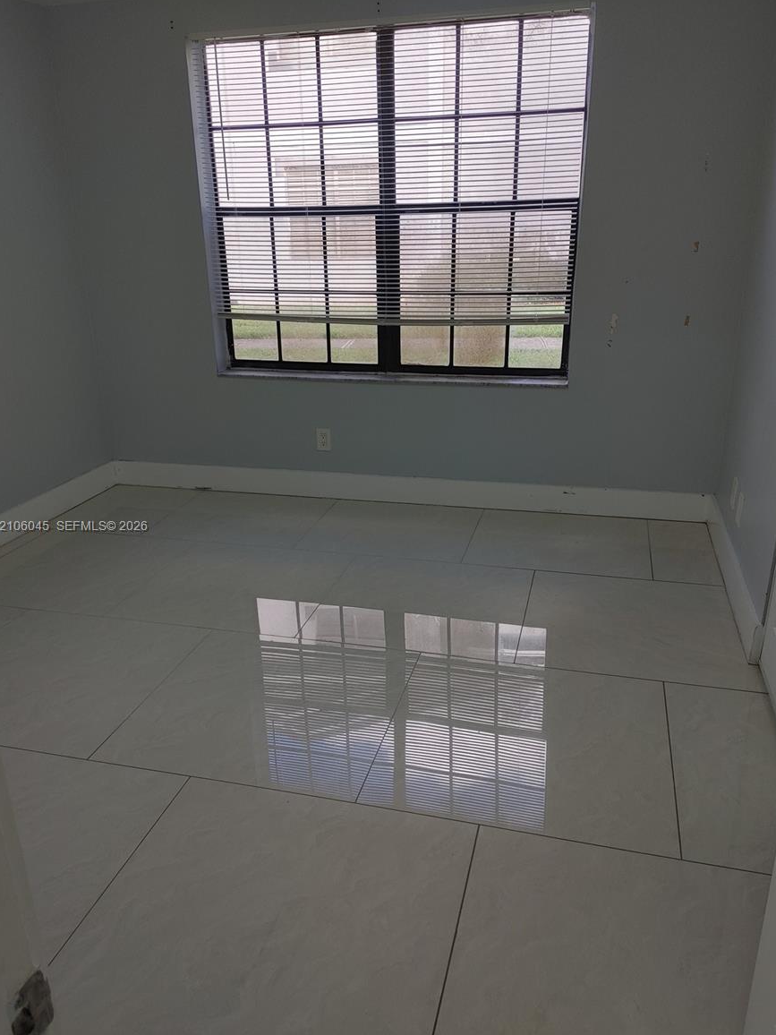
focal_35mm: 27
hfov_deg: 51.4
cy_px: 527
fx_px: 807
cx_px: 385
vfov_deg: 65.3
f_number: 1.8
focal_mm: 4.81
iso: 50
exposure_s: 1/120
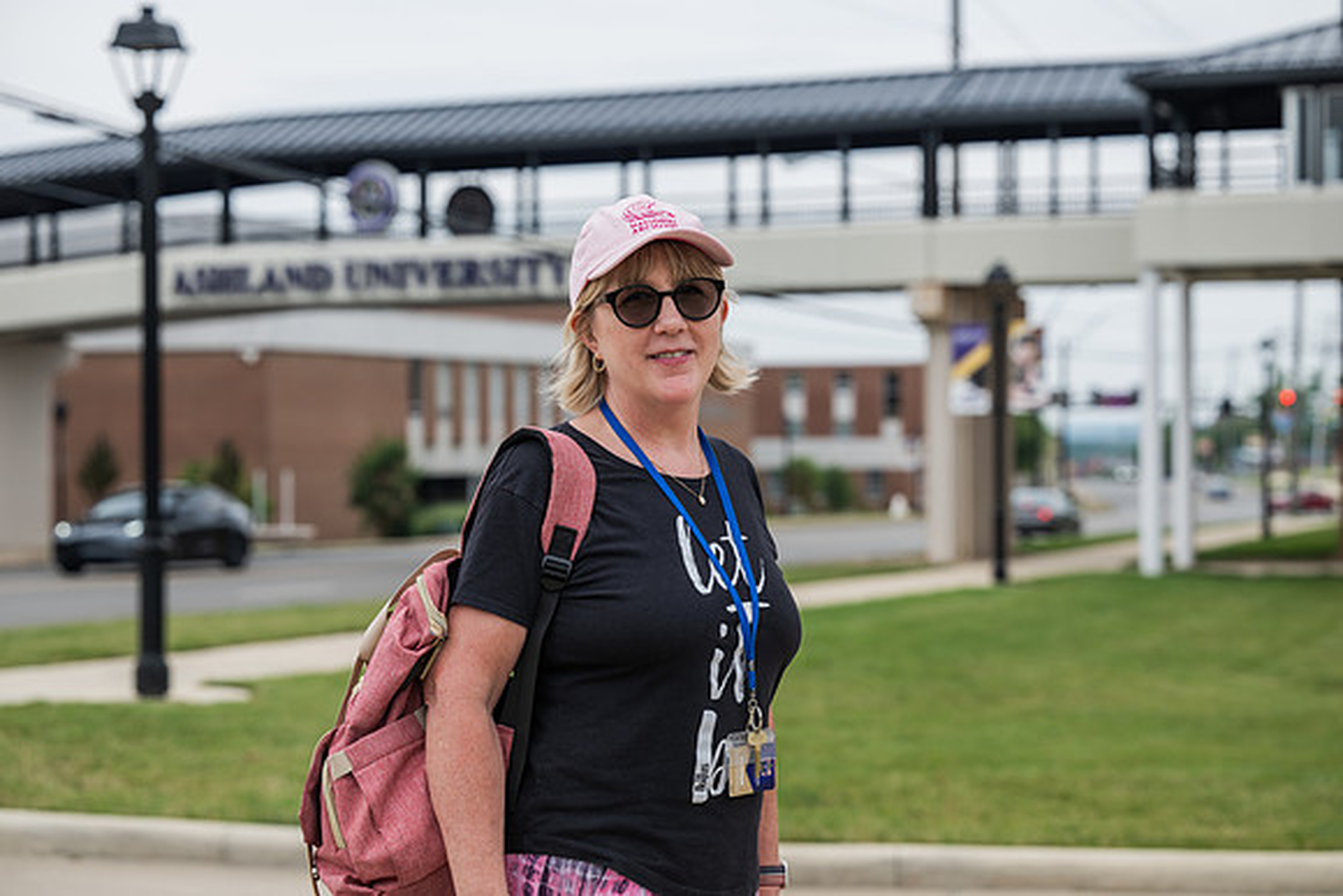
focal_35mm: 76
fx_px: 2836
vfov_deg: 18.0
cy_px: 448
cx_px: 672
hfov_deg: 26.6
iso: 125
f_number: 4
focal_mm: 76
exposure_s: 1/640
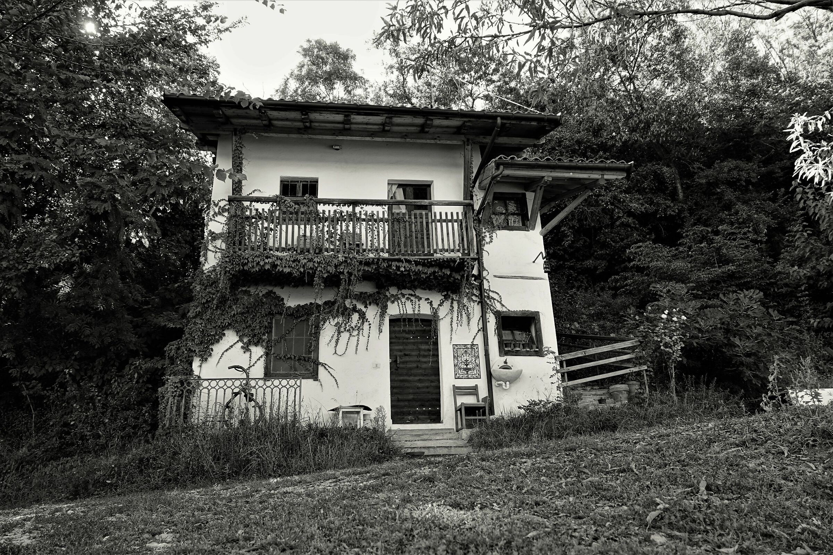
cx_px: 416
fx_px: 578
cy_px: 278
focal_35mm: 25
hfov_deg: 71.5
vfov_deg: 51.3
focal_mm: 9.3
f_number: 2.5
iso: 100
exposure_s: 1/200
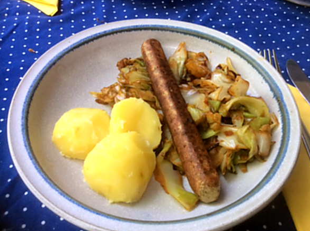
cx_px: 169
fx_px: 313
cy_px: 124
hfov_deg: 52.6
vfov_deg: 40.6
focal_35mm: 35
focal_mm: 3.3
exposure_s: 1/100
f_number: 2.4
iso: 64
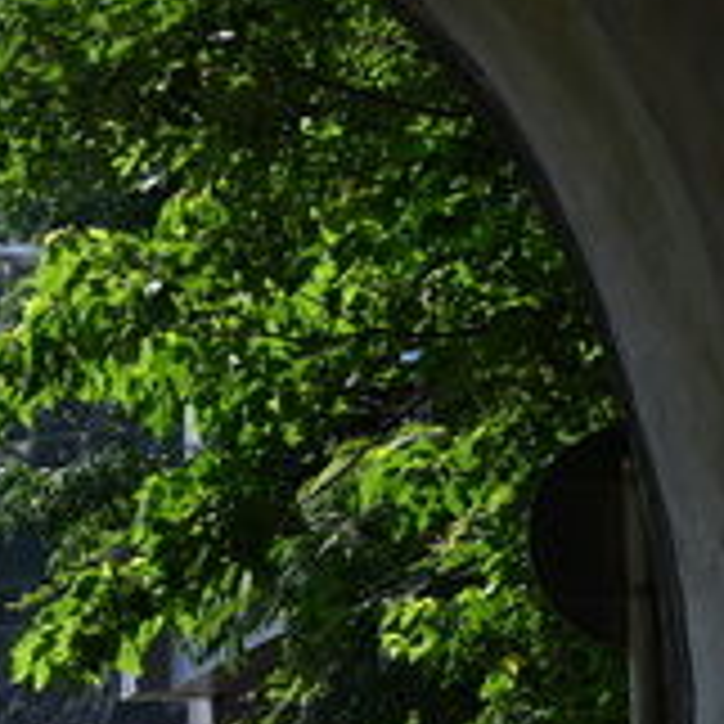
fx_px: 4951
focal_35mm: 209
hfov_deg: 8.2
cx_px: -411
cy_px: 825
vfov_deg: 8.3
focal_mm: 32.5
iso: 100
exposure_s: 1/320
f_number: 7.1
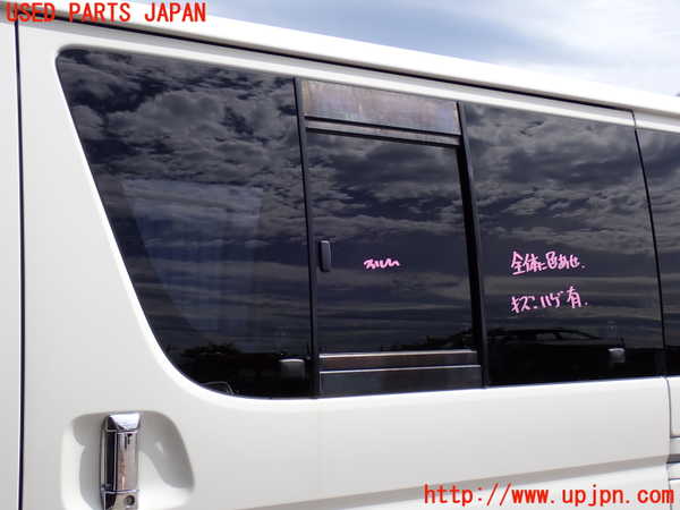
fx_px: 923
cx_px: 340
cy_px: 255
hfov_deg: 40.4
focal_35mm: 47
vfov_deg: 30.9
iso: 100
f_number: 4.5
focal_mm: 8.4
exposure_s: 1/800
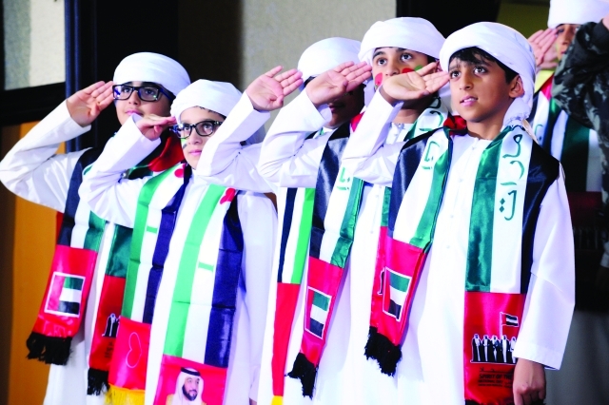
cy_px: 202
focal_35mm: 200
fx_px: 3381
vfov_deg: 6.9
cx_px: 304
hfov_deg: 10.3
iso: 2000
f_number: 5.6
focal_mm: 200
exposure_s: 1/80
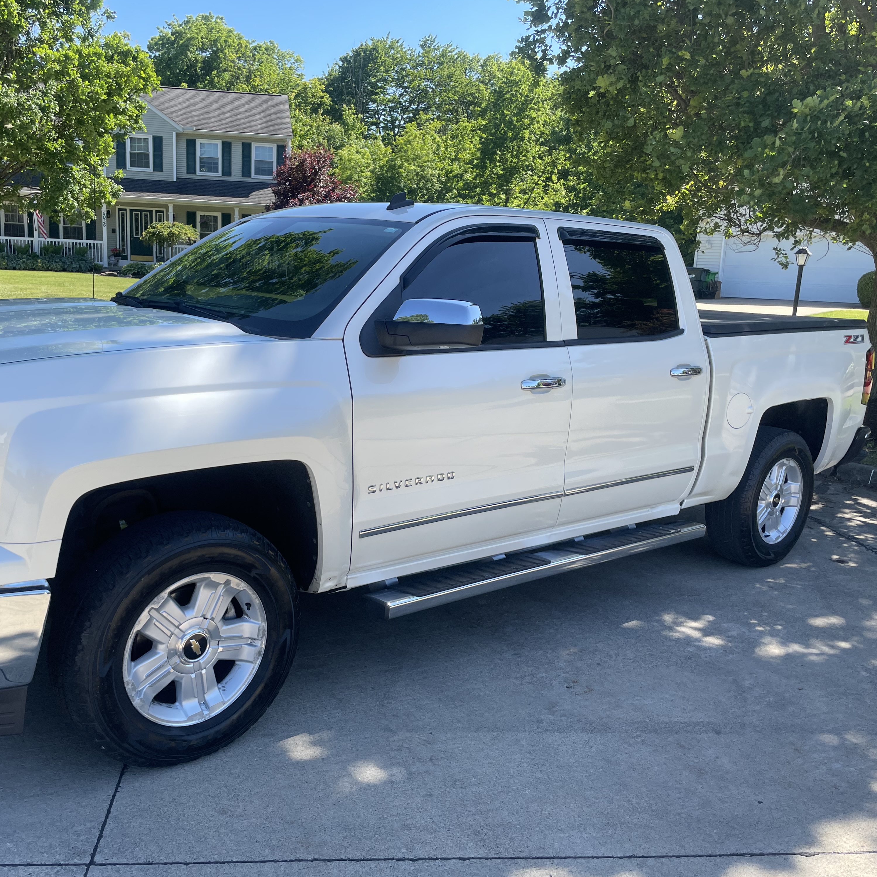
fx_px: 889
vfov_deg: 52.5
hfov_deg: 52.3
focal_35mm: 31
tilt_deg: -11.2
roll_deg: -1.3
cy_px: 435
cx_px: 366
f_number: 1.6
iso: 32
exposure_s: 1/1335
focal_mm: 4.2
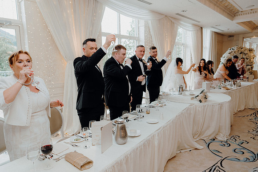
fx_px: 172
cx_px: 129
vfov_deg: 53.2
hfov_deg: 73.7
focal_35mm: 24
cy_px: 86
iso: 800
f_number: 3.5
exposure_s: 1/160
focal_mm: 24
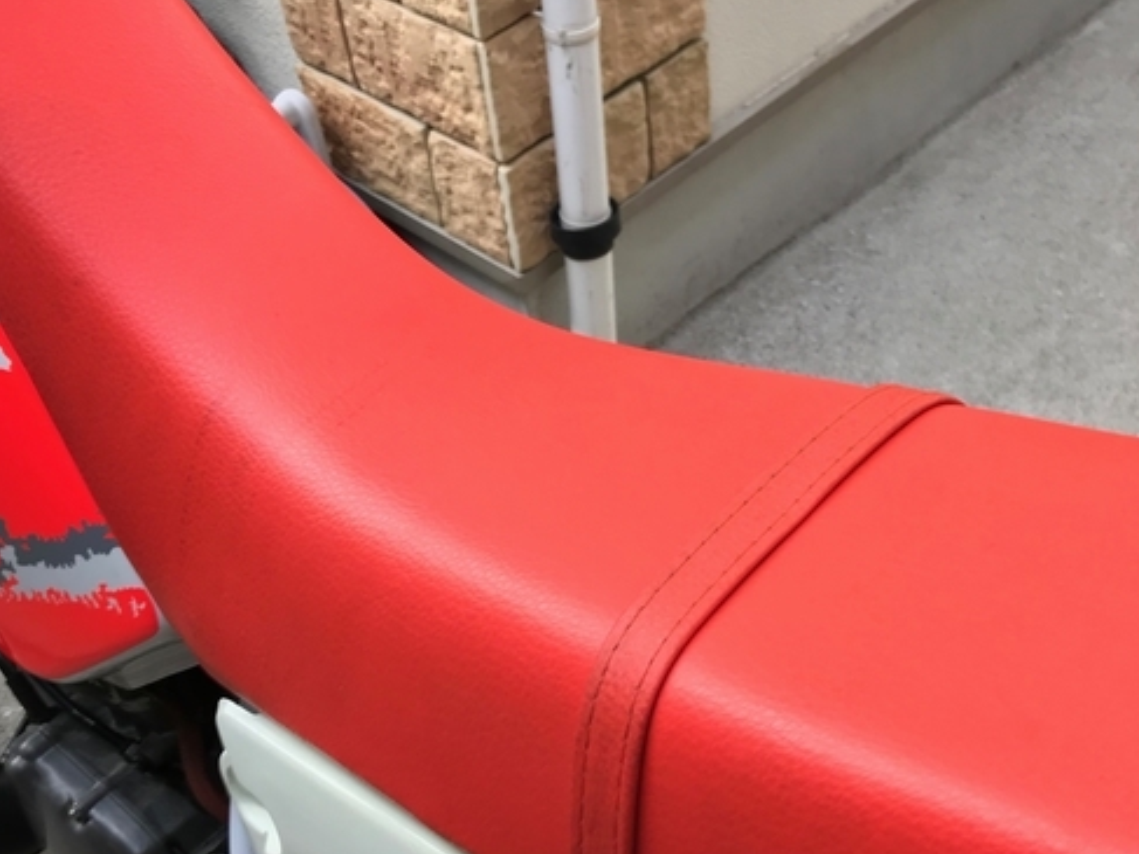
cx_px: 669
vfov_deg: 31.4
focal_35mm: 46
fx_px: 1513
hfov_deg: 41.1
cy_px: 515
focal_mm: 3.99
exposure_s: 1/60
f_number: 1.8
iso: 25
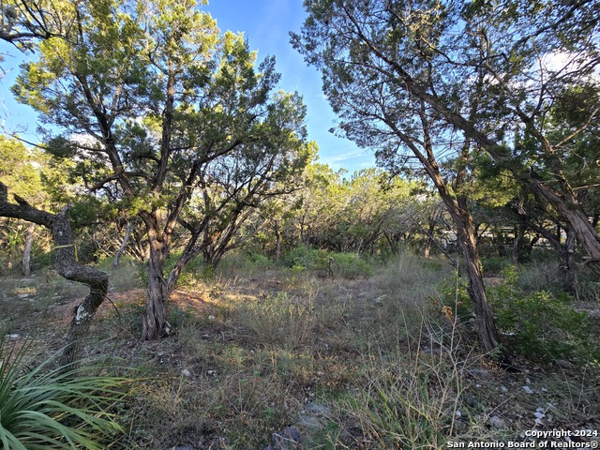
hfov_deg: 106.2
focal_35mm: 13
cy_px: 225
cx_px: 300
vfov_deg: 89.9
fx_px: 225
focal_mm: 2.2
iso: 50
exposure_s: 1/267
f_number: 2.2
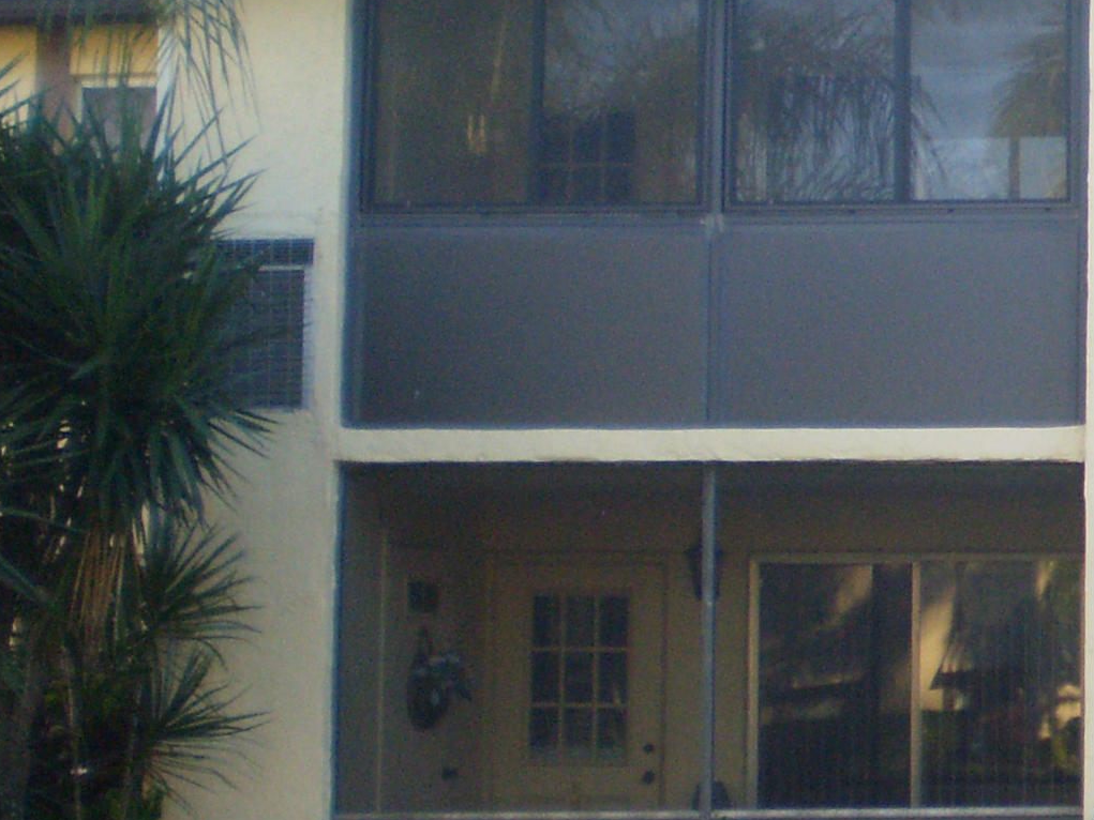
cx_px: 1407
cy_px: 475
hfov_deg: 19.3
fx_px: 2971
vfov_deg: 15.7
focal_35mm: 94
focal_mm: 6.3
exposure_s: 1/250
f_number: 3.1
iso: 200
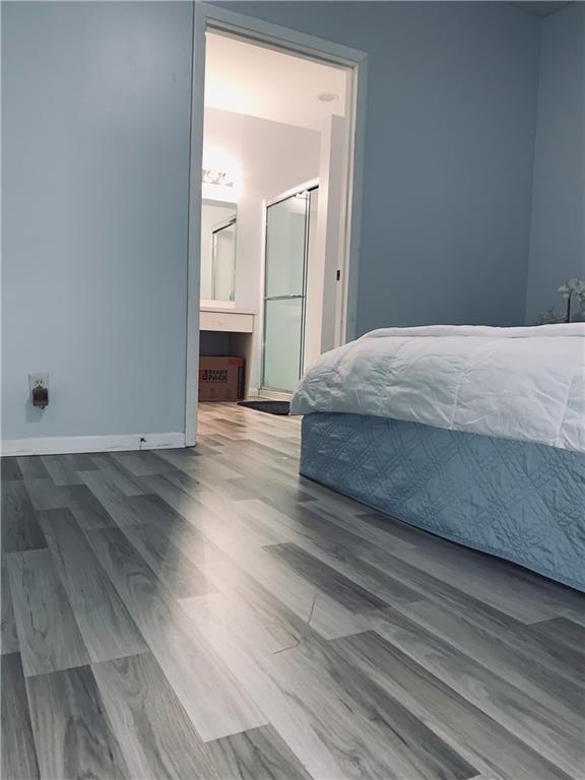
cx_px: 292
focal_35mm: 26
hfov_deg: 53.1
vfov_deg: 67.3
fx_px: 586
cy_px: 390
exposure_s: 1/16
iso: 40
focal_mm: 4.25
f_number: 1.8
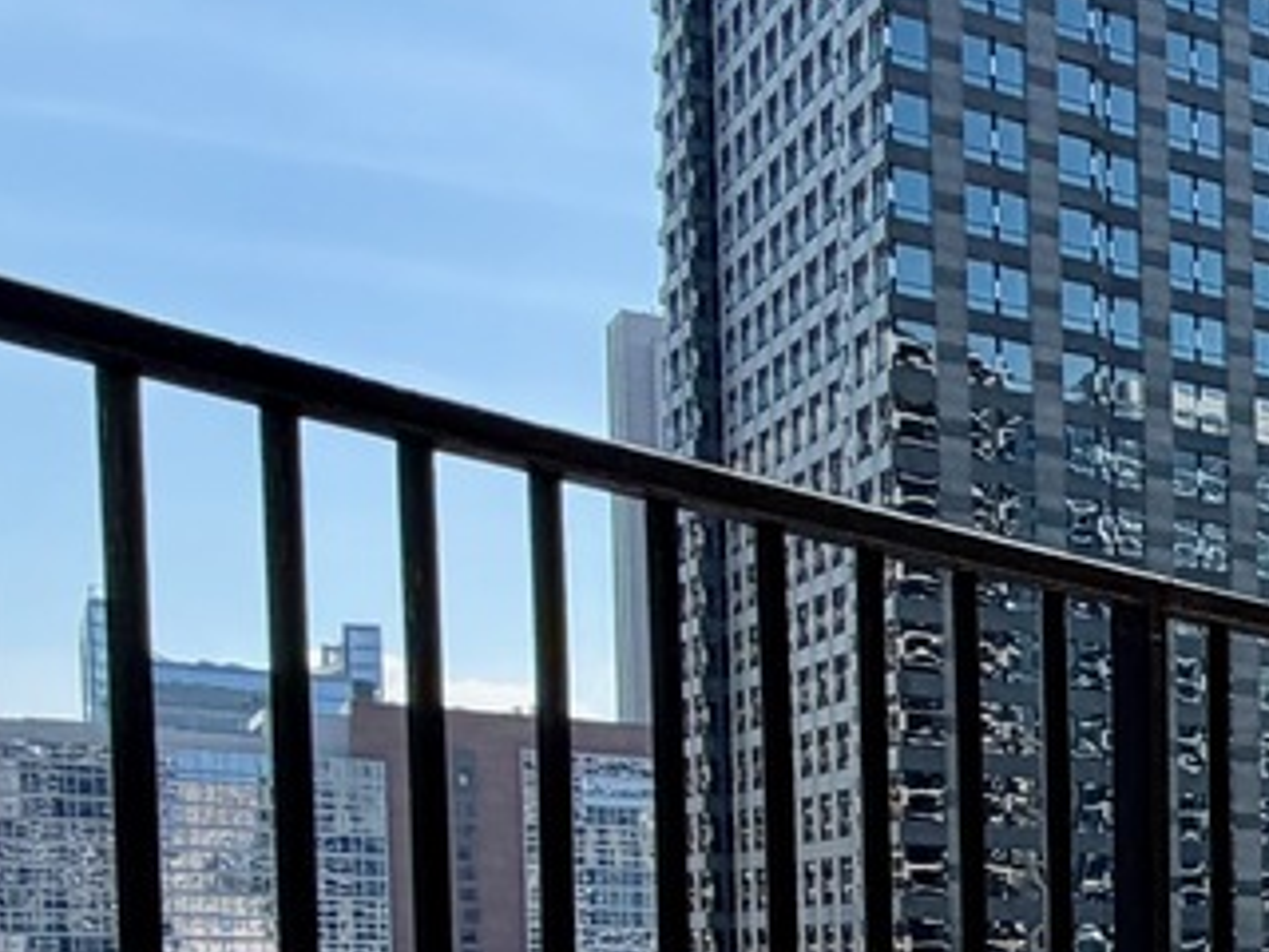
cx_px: 2518
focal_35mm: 63
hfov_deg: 19.1
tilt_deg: -3.6
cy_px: 1138
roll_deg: -0.5
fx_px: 2310
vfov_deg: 21.6
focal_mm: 2.22
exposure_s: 1/770
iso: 32
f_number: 2.2
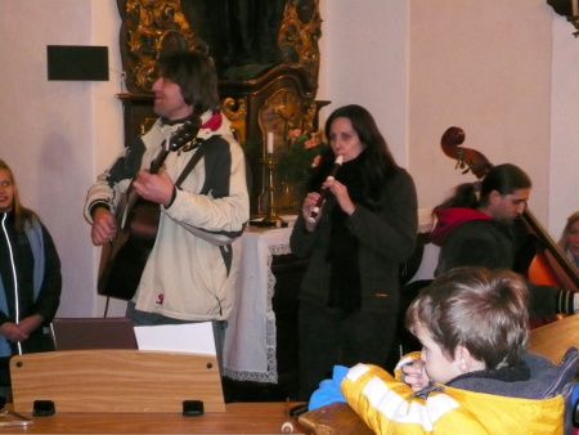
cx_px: 290
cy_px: 218
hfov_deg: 33.2
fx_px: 971
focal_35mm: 58
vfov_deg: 25.3
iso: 400
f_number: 4
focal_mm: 9.6
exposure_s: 1/30
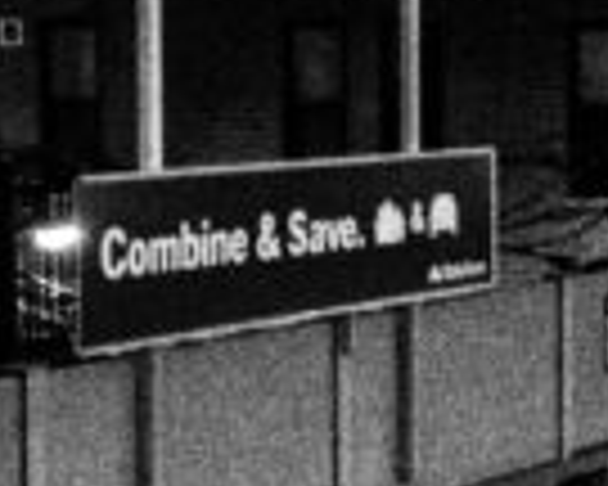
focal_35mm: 149
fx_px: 2681
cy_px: 133
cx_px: 1392
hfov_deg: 11.1
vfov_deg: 10.3
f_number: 2.8
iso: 8000
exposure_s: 1/125
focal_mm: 14
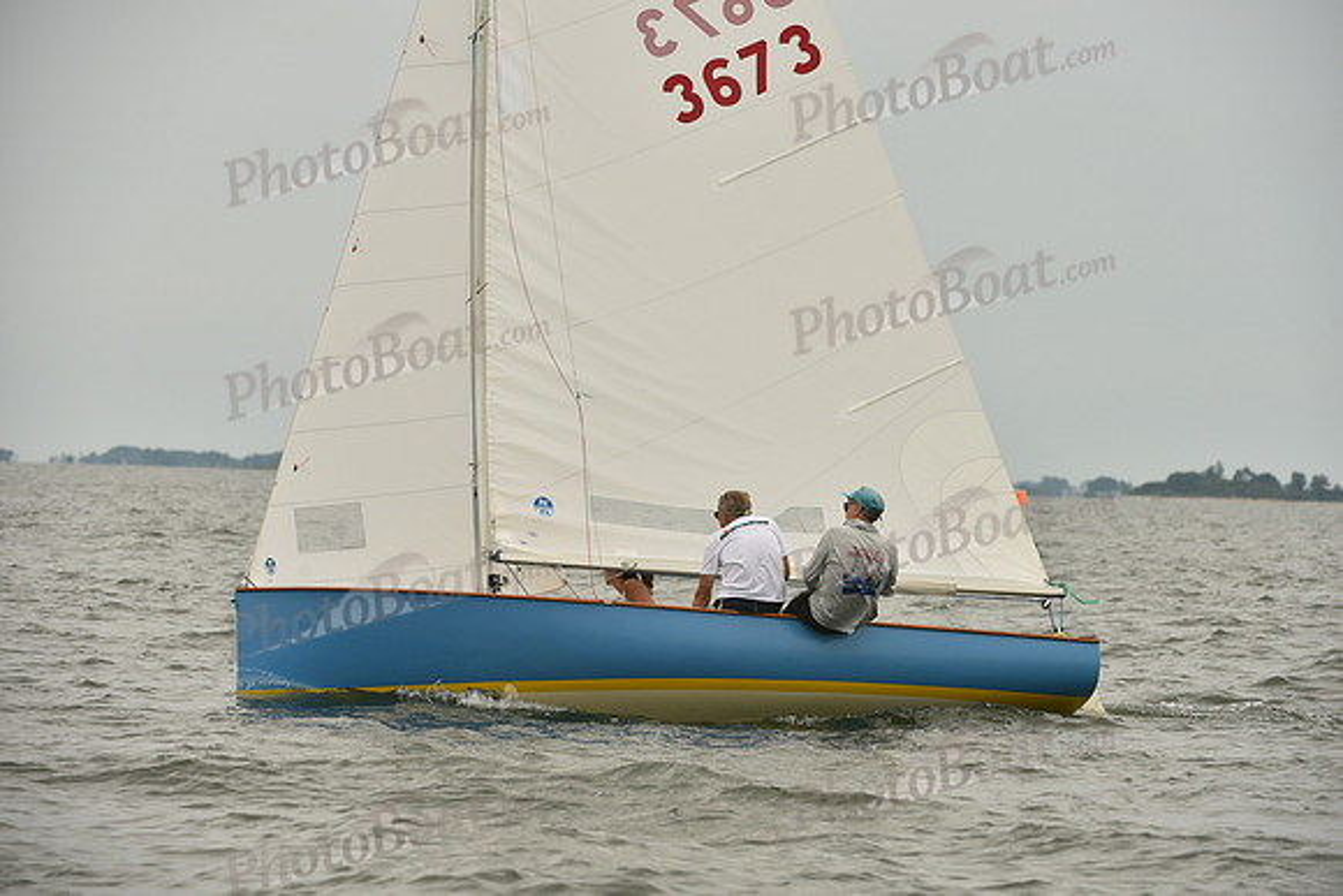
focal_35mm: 220
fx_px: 8209
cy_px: 448
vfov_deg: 6.2
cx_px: 672
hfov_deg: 9.4
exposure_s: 1/1250
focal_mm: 220
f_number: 6.3
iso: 320
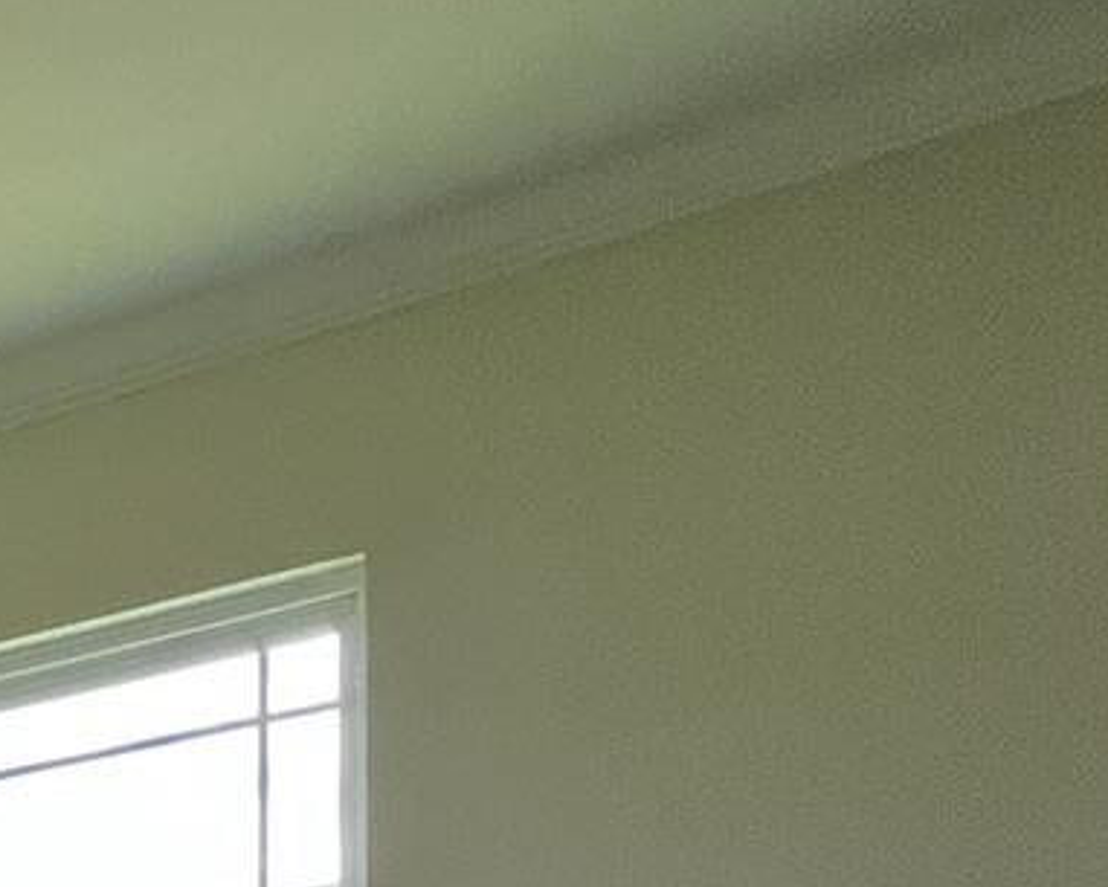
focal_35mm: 68
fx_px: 2231
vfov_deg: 18.0
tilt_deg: -3.7
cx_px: -1224
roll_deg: +1.3
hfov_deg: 17.5
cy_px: 1588
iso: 64
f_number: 1.8
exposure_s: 1/120
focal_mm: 1.57
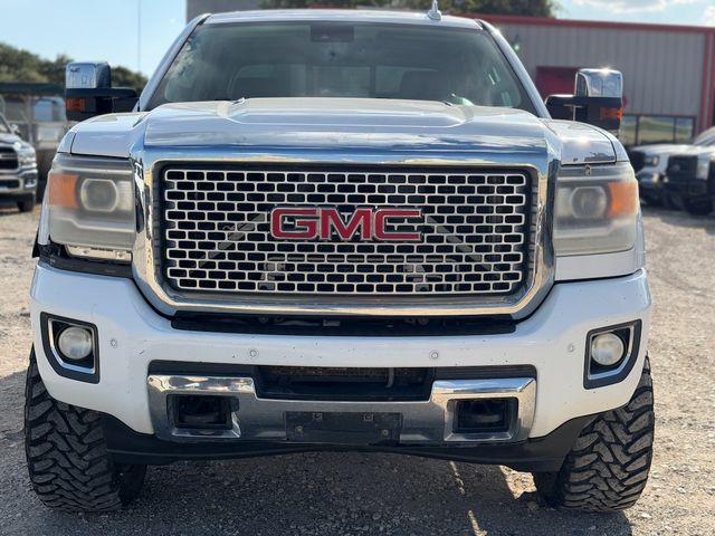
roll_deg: -1.7
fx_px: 991
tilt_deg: -6.0
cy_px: 268
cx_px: 358
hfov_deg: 39.7
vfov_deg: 30.3
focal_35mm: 48
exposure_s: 1/4329
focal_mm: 6.76
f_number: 1.78
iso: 100
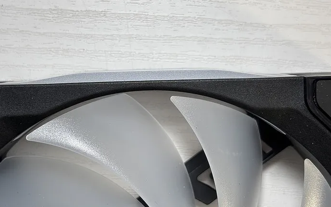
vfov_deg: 20.9
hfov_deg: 33.0
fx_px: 559
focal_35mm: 62
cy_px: 89
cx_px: 157
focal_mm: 5.96
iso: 25
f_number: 1.6
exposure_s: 1/120
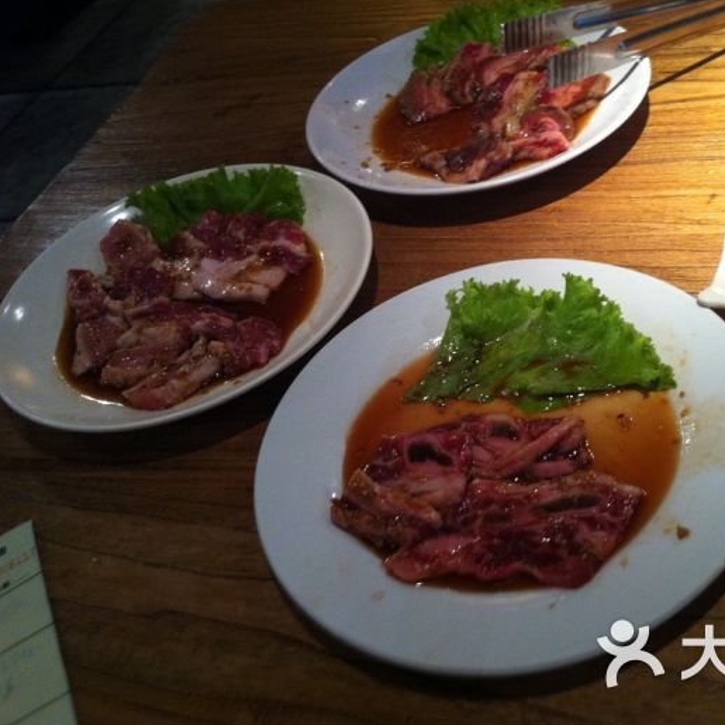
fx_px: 995
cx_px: 458
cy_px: 358
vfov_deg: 40.0
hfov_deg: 39.7
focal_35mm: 42
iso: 200
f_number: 2.8
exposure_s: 1/17
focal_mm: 3.85
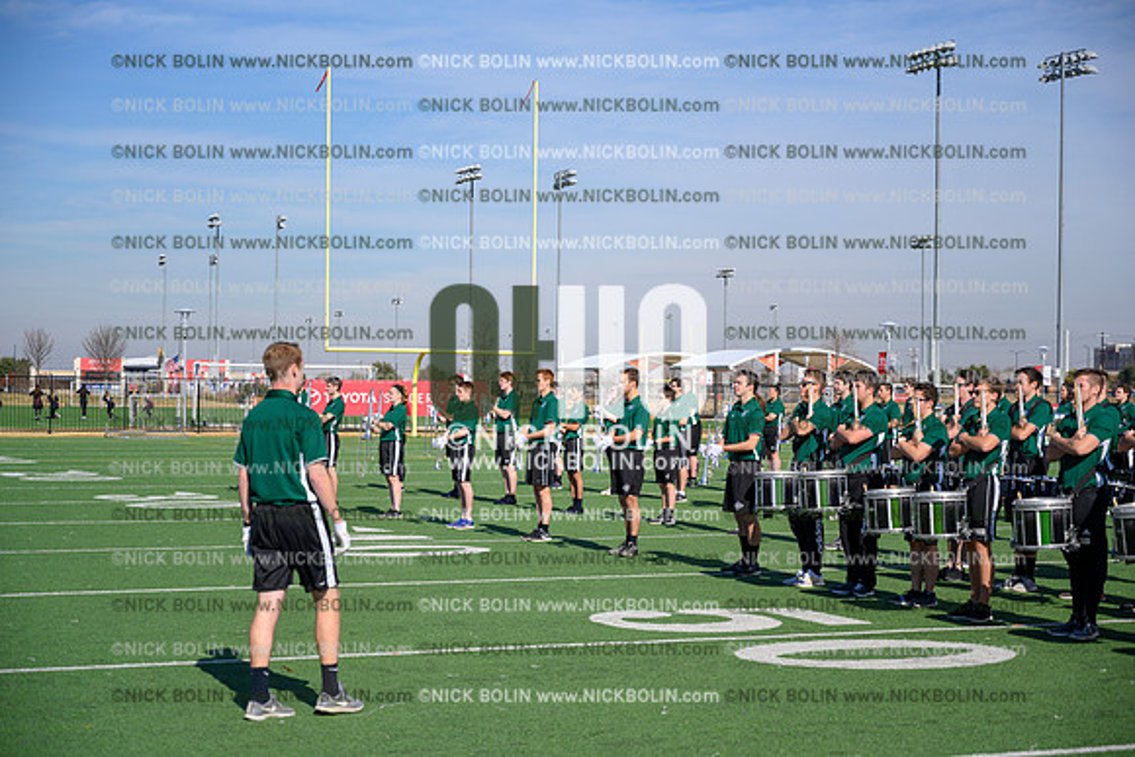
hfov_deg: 31.9
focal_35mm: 63
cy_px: 378
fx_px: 1987
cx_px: 568
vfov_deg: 21.6
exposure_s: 1/2500
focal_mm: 63
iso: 125
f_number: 4
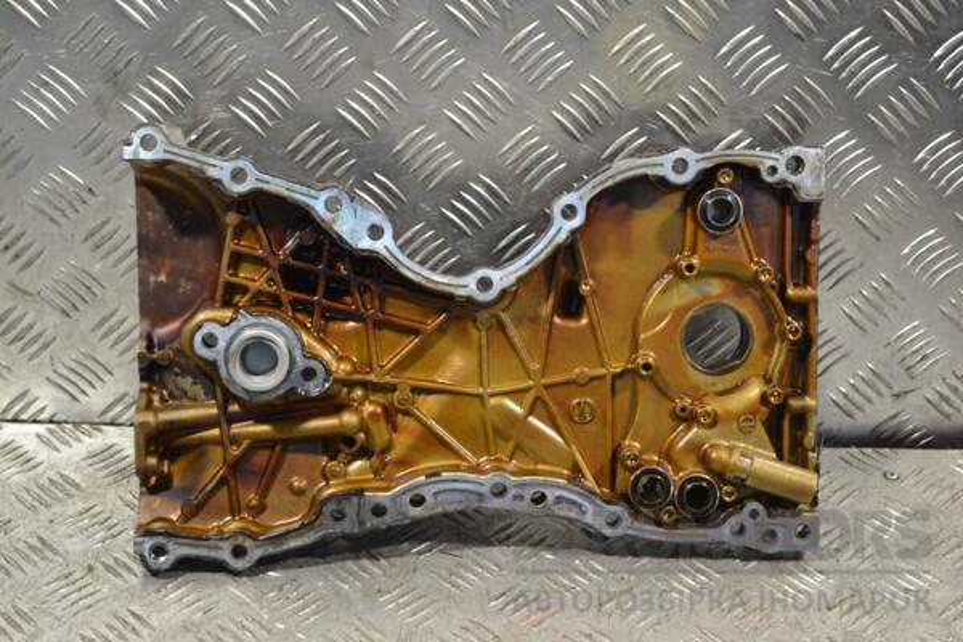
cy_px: 321
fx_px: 1805
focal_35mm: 68
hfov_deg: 29.9
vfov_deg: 20.2
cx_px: 482
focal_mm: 45
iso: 400
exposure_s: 1/50
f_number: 5.3
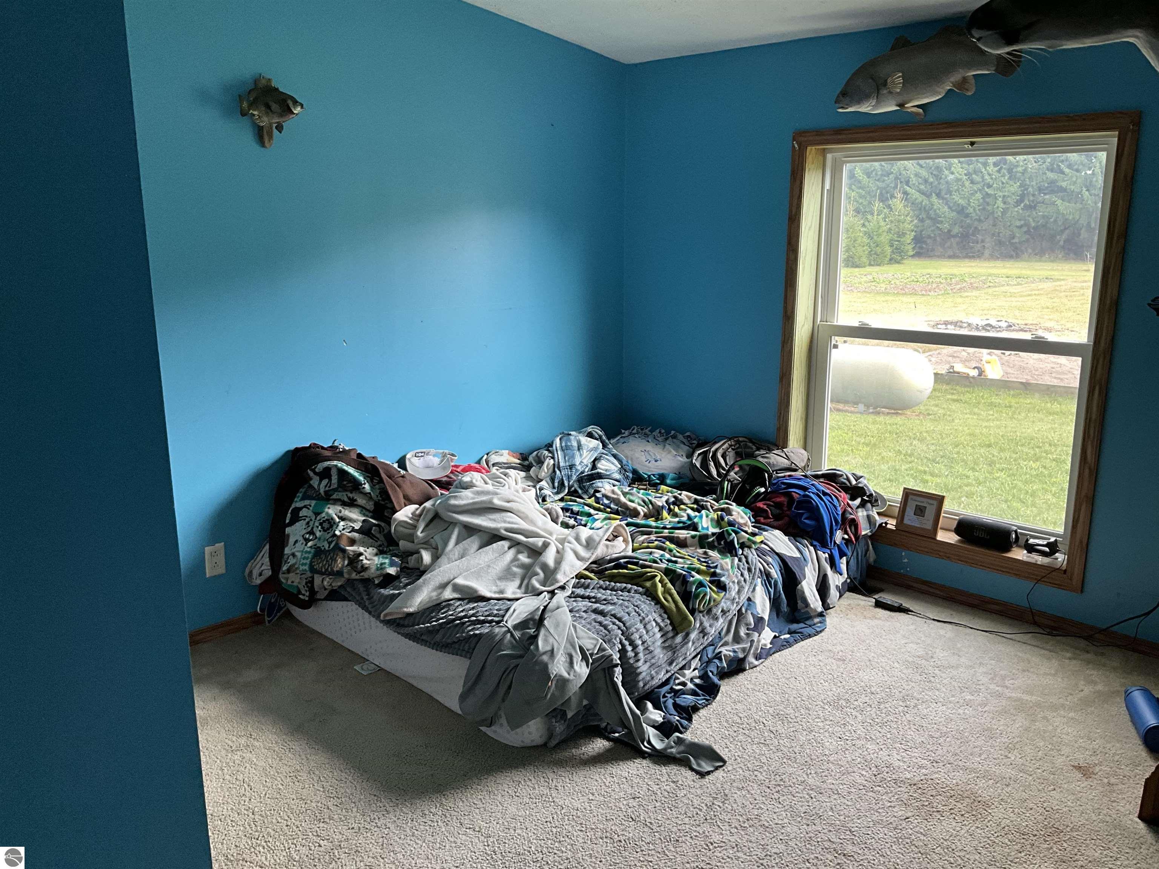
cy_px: 434
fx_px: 971
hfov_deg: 61.7
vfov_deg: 48.2
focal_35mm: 29
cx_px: 580
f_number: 1.8
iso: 64
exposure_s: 1/120
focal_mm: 3
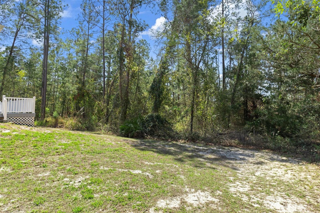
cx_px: 160
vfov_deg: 59.5
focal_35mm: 21
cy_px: 106
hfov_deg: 81.2
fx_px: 187
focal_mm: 14
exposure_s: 1/200
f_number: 8
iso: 320
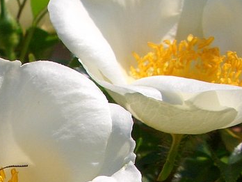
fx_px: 720
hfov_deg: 18.3
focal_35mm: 103
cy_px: 218
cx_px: -31
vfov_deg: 13.9
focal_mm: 5.8
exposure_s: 1/640
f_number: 4.3
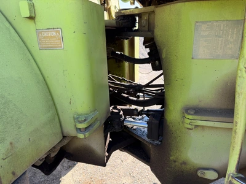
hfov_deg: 71.6
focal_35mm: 24
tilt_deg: -19.7
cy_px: 92
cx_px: 123
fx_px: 171
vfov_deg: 56.8
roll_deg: +0.2
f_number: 1.78
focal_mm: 6.76
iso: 100
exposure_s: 1/356
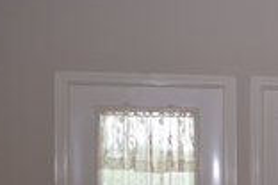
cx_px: 517
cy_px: 202
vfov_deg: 11.0
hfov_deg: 14.4
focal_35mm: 123
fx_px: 950
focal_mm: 20
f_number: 4
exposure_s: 1/60
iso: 500
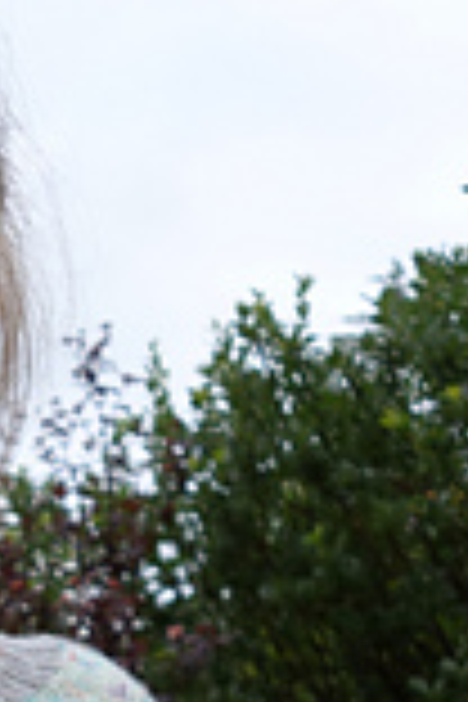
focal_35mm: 115
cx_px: -371
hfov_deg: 11.1
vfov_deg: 16.4
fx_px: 2242
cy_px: 1026
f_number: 4
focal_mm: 10.4
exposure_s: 1/400
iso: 200
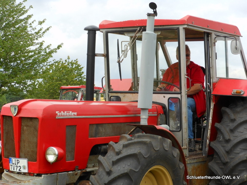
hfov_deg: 22.5
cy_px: 92
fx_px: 621
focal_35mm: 87
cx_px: 124
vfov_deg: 17.0
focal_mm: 15.6
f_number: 5.3
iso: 80
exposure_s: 1/200
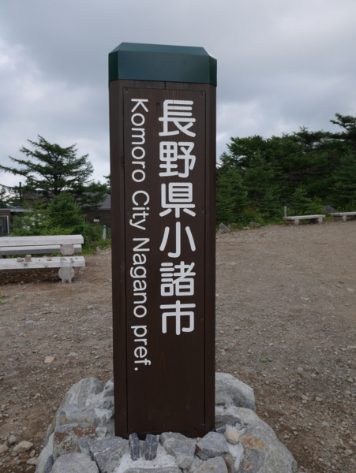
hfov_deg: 46.9
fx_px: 411
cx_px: 178
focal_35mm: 30
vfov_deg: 59.9
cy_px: 236
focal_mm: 15
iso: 200
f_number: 6.3
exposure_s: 1/250
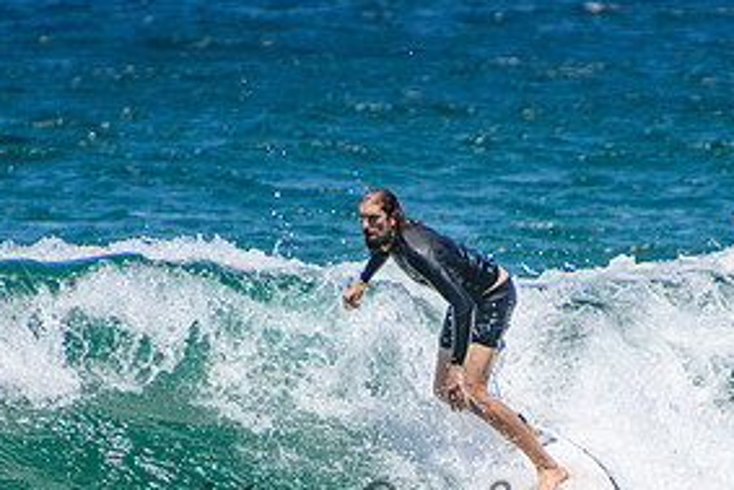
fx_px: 25049
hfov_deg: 1.7
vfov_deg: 1.1
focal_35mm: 1228
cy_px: 499
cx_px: 472
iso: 320
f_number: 5.6
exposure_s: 1/2000
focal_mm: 400
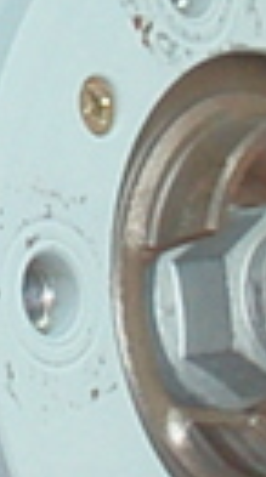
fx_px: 3575
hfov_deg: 4.2
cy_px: -248
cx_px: -140
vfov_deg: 7.5
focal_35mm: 283
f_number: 3.5
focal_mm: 23
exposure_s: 1/60
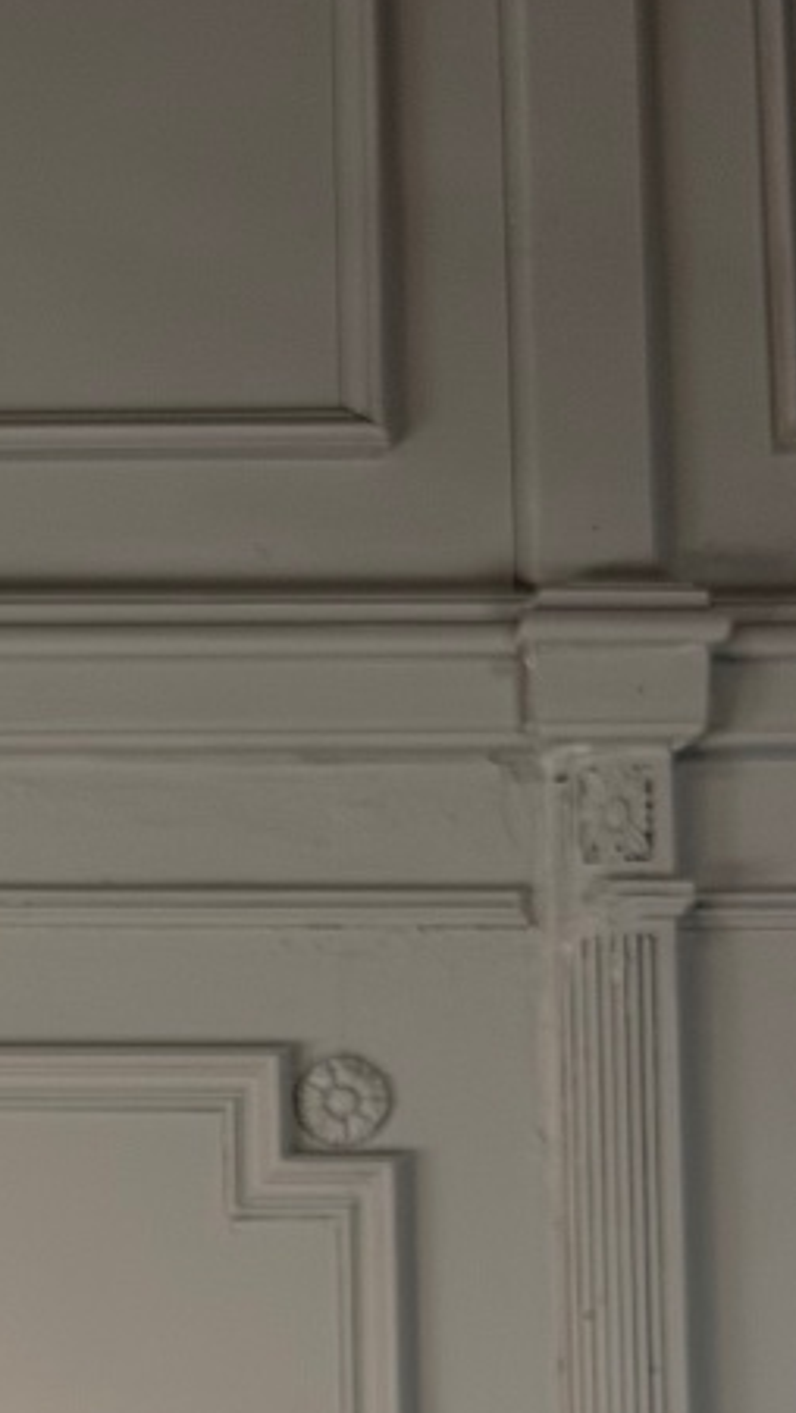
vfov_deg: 14.8
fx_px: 5211
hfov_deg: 8.6
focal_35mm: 139
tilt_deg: +8.6
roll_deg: +1.0
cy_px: 1836
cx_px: -354
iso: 80
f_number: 1.78
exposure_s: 1/50
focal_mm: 6.76
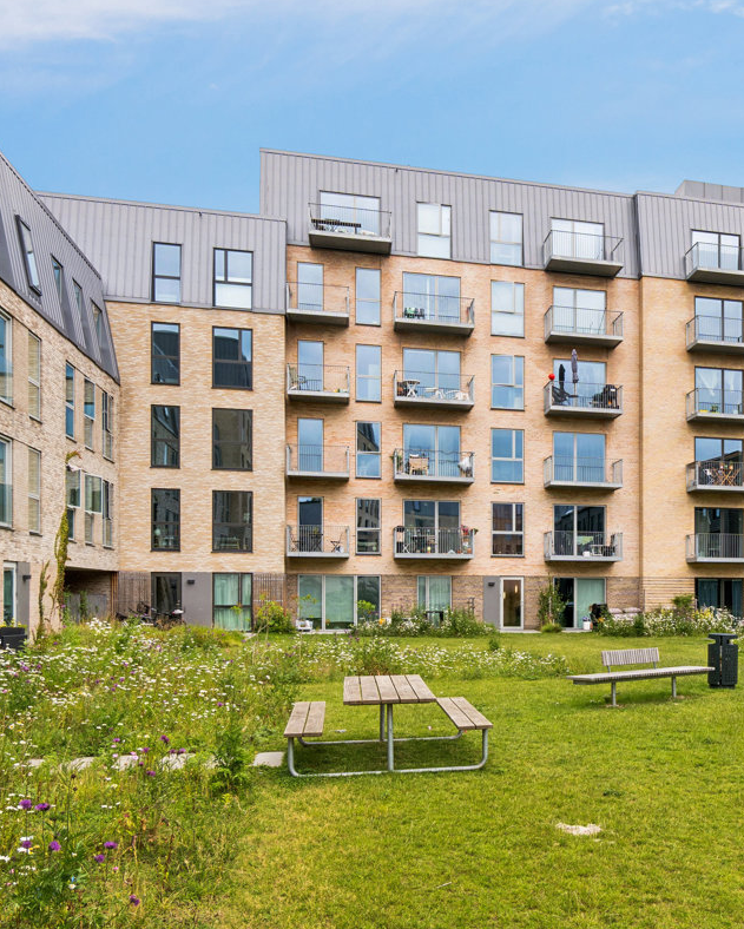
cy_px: 459
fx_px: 825
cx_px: 608
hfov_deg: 45.7
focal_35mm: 30
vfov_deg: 58.8
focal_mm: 14
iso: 200
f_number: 8
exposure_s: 1/125
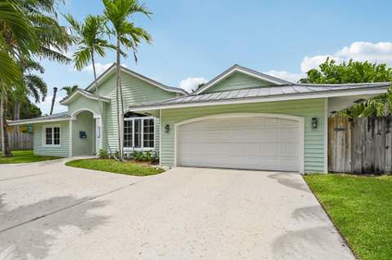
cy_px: 130
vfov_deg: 73.6
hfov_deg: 96.8
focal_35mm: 16
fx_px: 174
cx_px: 196
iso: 1250
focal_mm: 16
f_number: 8
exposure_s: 1/6400
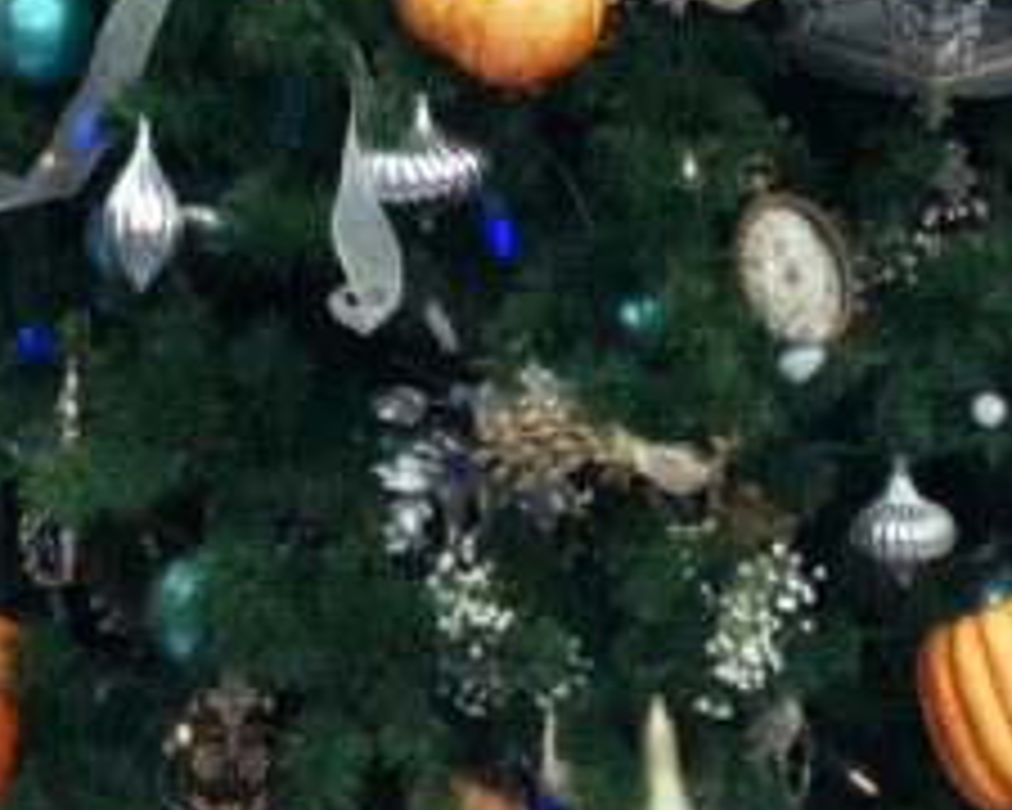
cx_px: 486
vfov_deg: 10.1
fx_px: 4373
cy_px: -562
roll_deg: -1.2
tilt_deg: -1.6
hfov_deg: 13.2
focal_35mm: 146
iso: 25
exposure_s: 1/3745
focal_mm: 3.99
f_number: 1.8
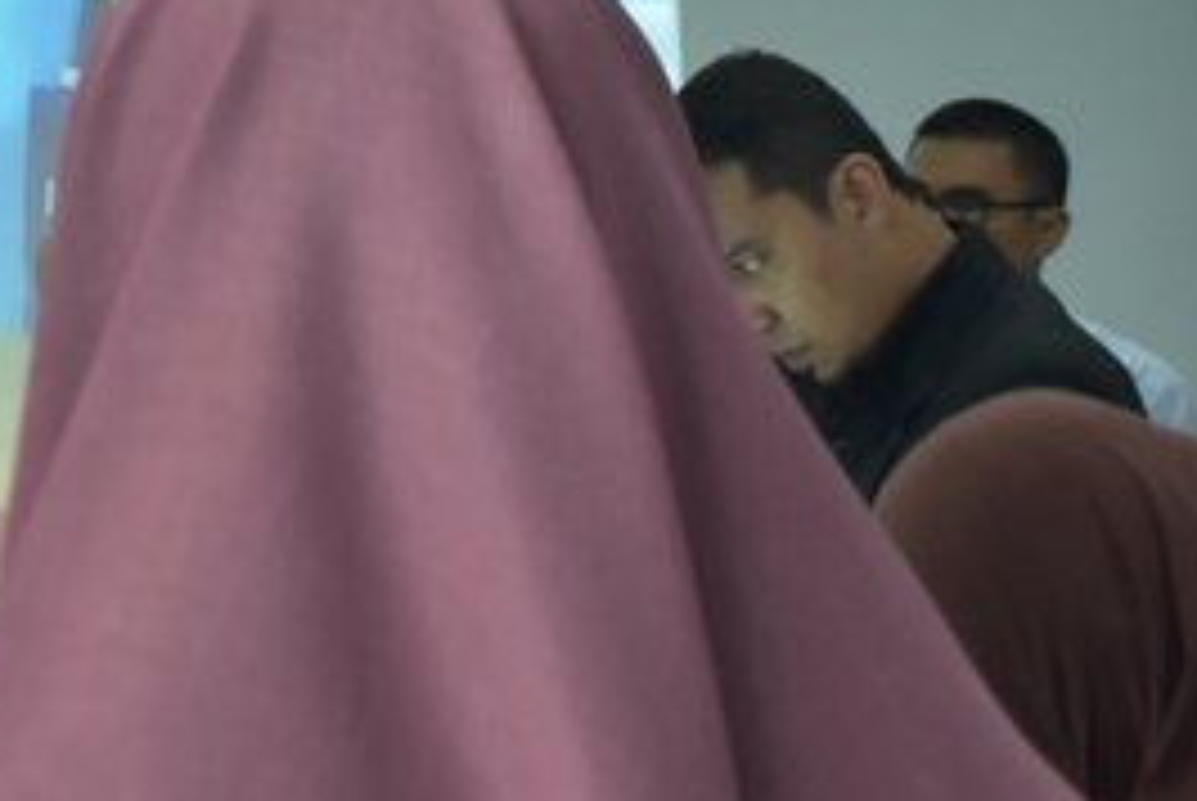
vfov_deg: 12.3
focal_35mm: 104
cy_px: -520
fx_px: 3462
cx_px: -68
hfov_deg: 18.9
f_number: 3.5
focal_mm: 18
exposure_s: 1/125
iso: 640
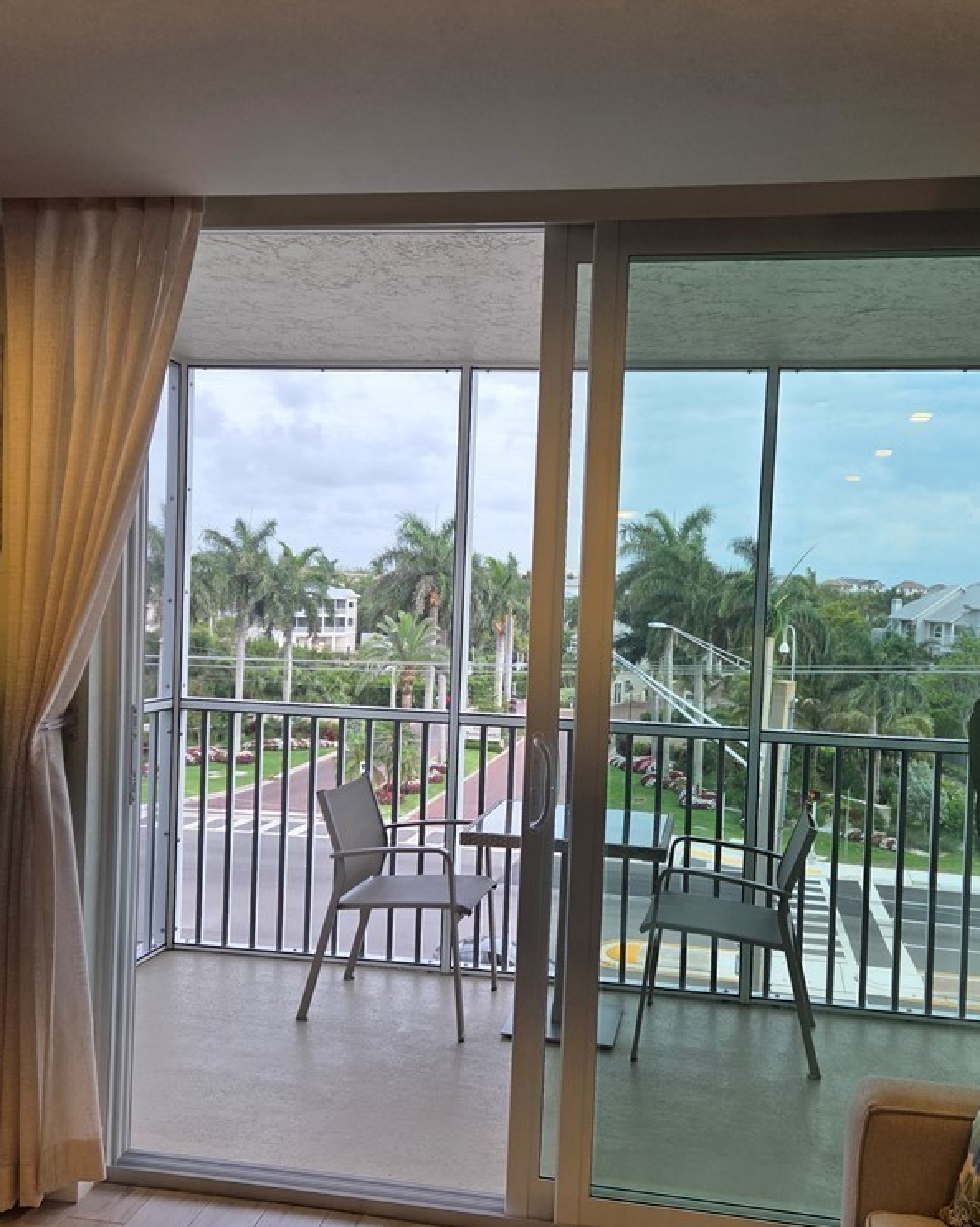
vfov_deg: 57.2
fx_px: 1125
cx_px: 547
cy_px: 627
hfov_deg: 47.0
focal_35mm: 31
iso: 80
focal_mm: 5.4
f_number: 1.8
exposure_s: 1/612
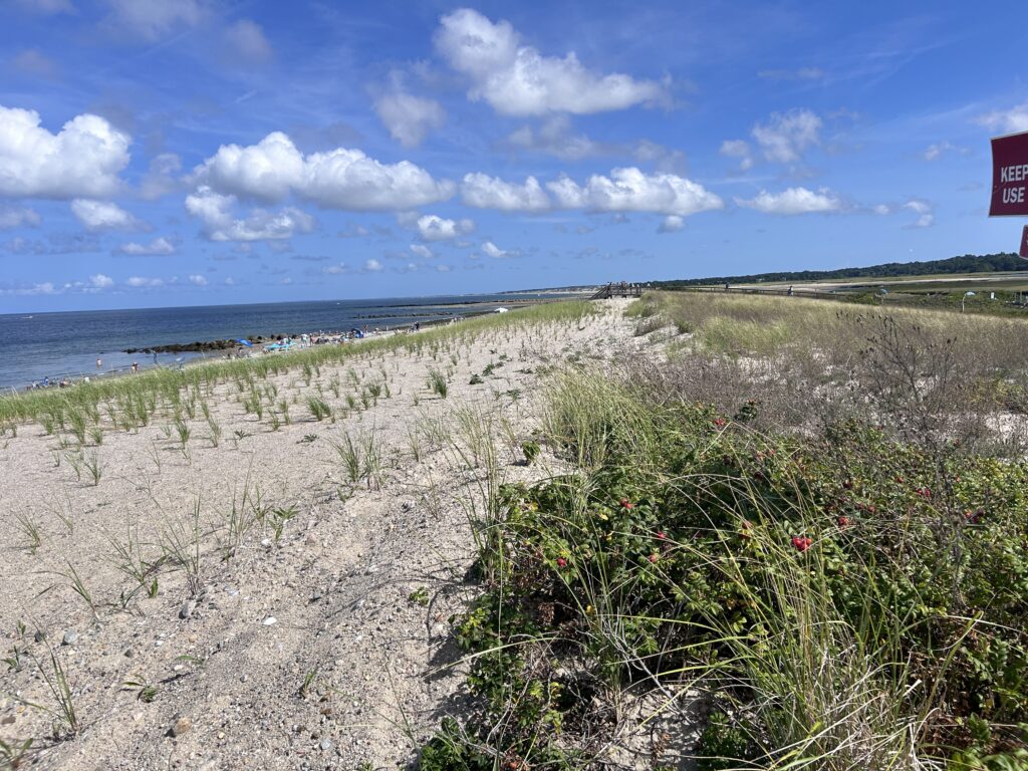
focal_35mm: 26
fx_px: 772
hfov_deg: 67.3
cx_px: 514
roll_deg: +2.6
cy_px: 386
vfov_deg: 53.1
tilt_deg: -7.1
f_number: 1.5
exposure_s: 1/5587
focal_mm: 5.7
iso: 50
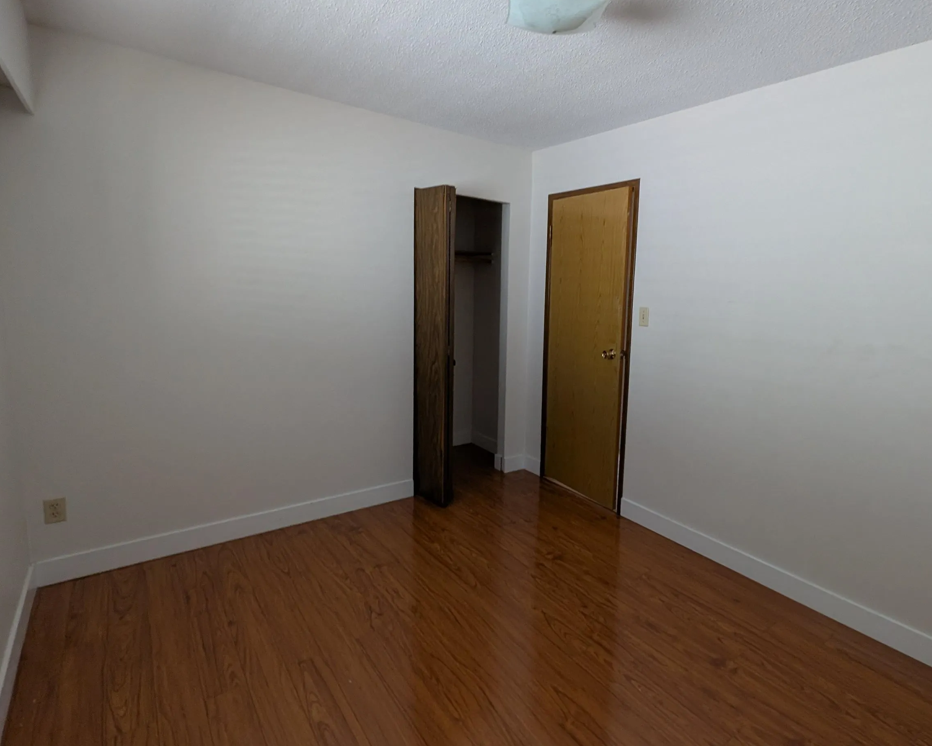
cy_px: 355
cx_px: 566
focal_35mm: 17
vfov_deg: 76.9
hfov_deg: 88.3
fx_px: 469
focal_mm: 1.95
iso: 99
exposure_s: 1/28.6
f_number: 2.2
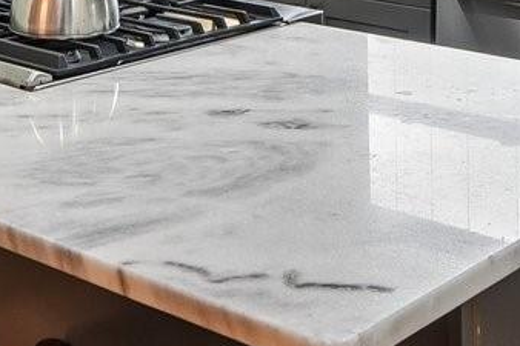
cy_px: -253
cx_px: 232
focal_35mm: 91
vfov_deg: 13.6
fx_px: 1314
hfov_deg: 22.4
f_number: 11
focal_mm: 15
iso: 200
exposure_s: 1/6
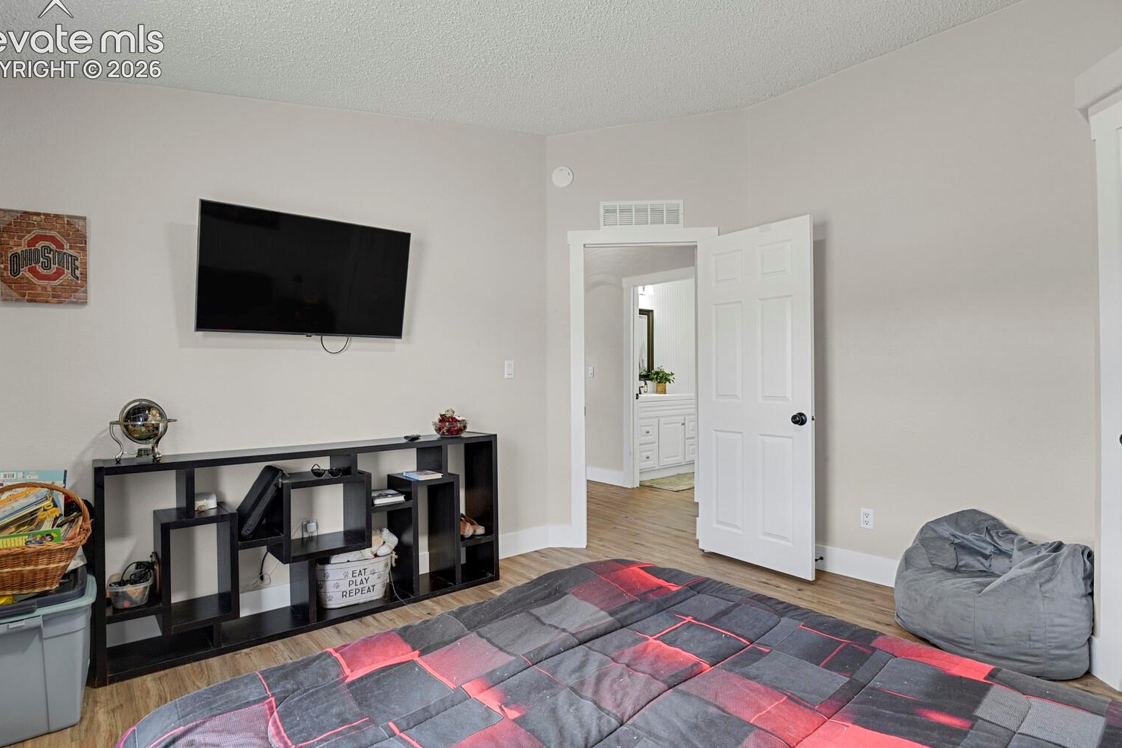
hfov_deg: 89.9
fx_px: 561
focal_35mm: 18
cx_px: 532
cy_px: 371
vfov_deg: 67.4
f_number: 6.3
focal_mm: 17
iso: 250
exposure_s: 1.6
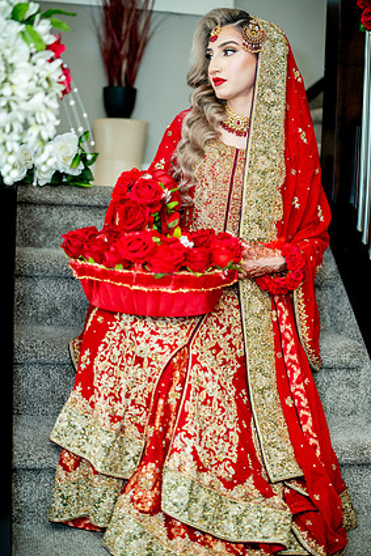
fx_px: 820
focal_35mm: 53
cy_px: 264
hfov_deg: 25.5
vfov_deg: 37.5
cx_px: 177
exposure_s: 1/200
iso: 800
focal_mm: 50
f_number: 2
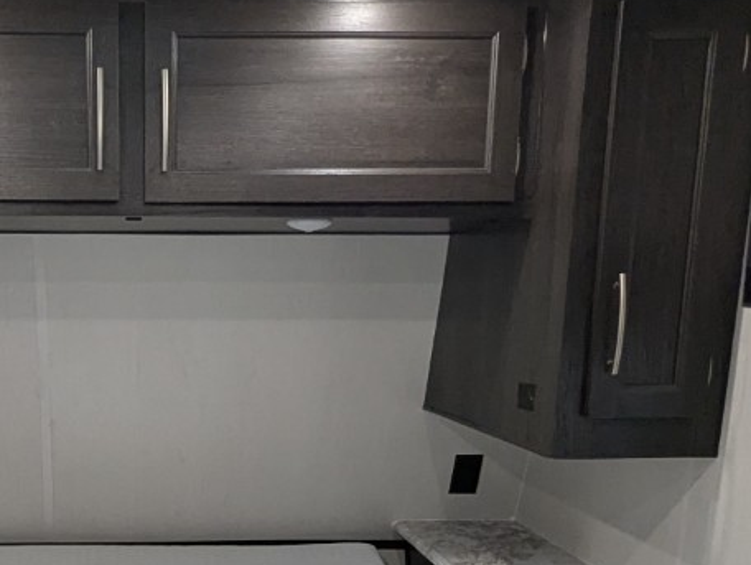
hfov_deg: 37.3
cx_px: 134
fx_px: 1064
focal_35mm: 49
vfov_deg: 28.2
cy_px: 540
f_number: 2.2
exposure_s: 1/71.6
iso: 239
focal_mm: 2.35
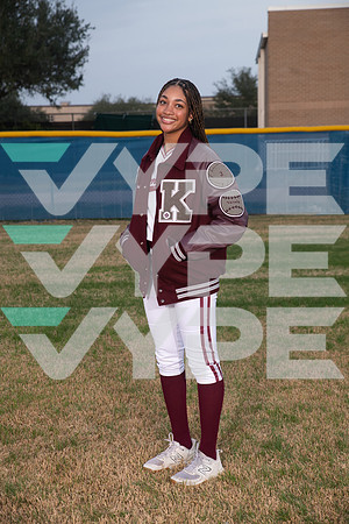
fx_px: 872
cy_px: 262
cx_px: 174
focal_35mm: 60
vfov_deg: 33.4
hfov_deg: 22.6
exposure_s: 1/320
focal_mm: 60
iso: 320
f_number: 6.3
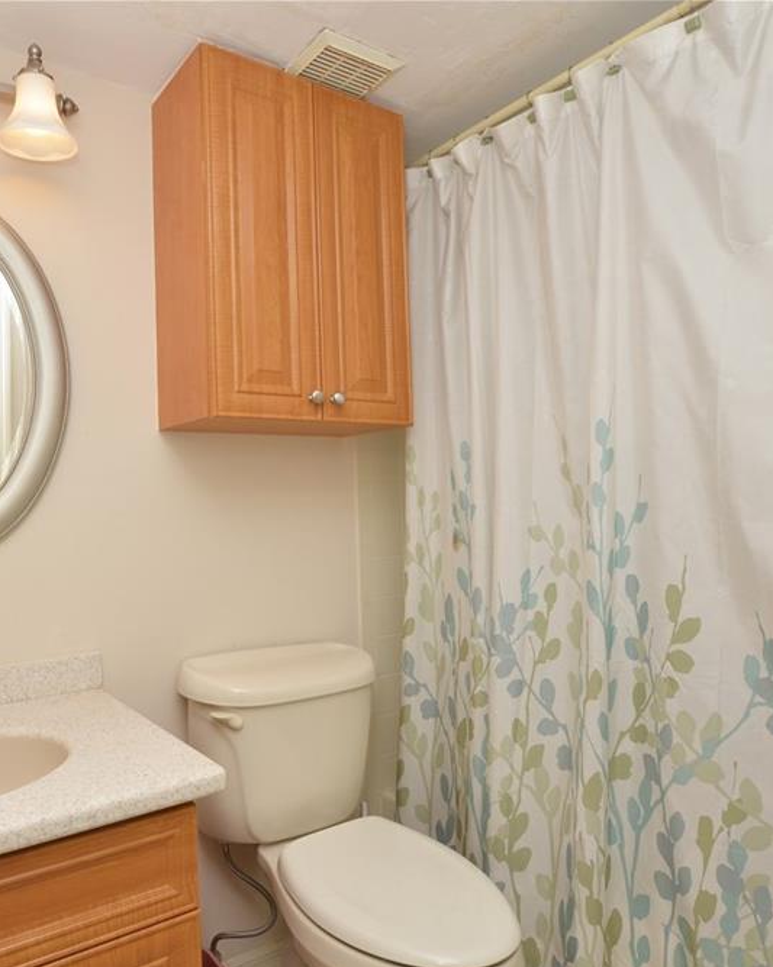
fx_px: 679
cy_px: 489
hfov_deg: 58.4
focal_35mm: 24
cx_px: 277
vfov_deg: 70.9
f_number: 16
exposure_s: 1/60
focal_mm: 11
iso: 200
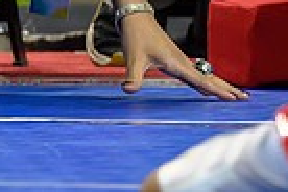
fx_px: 13055
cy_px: -63
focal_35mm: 1632
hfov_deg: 1.3
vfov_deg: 0.8
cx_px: -103
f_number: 4
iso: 3200
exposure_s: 1/800
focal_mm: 200
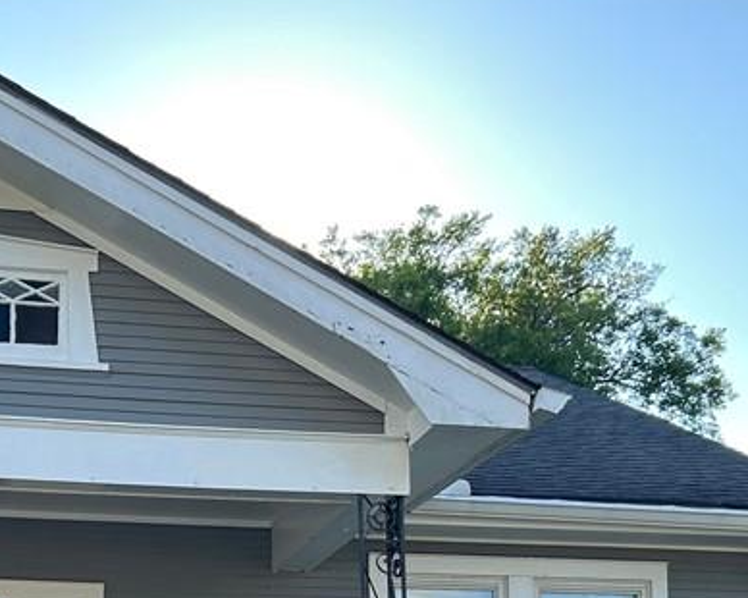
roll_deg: +0.2
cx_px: 227
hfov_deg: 28.1
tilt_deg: +4.2
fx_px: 1482
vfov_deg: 21.2
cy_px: 714
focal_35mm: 67
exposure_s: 1/949
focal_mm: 5.7
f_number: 1.5
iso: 50
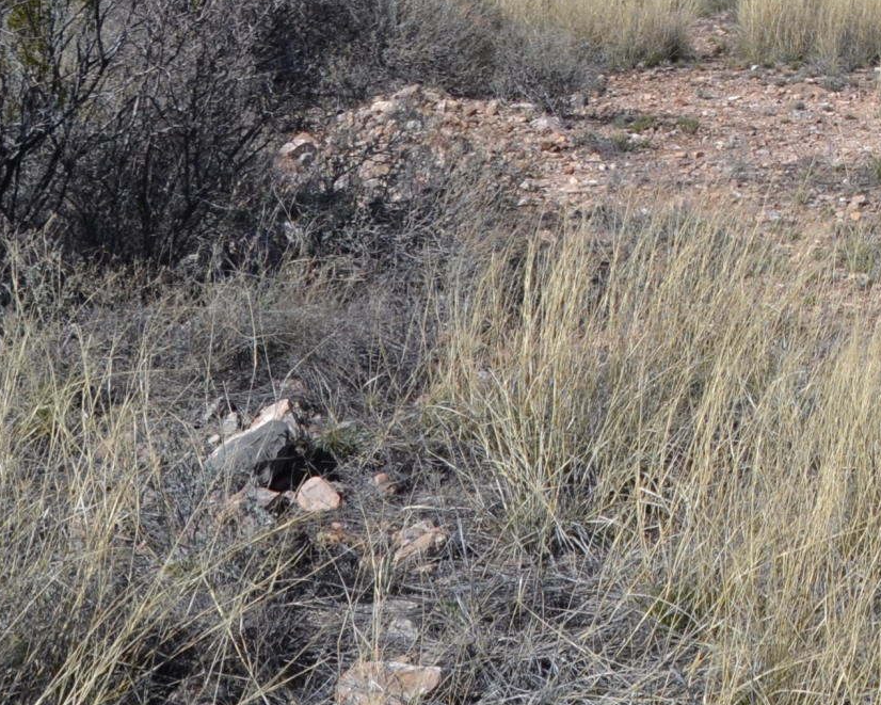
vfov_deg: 15.9
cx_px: 1254
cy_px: -199
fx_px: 2399
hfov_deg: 18.8
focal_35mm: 92
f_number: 8
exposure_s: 1/250
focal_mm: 18
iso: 100
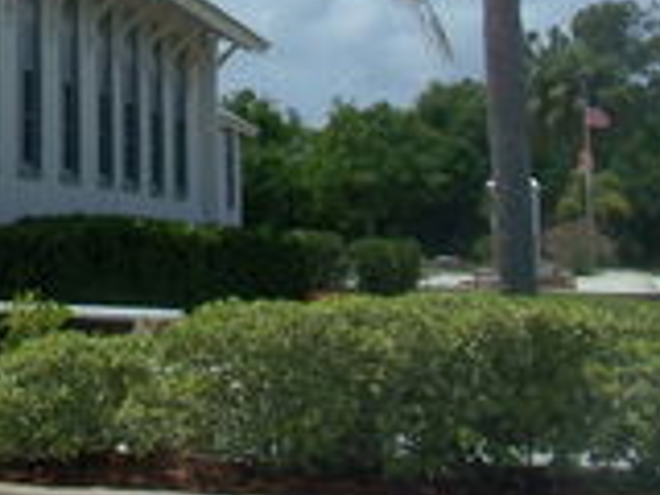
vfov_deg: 12.8
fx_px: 2116
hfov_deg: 16.4
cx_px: -272
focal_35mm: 111
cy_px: -177
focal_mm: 7.8
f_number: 5.6
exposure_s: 1/1000
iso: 64
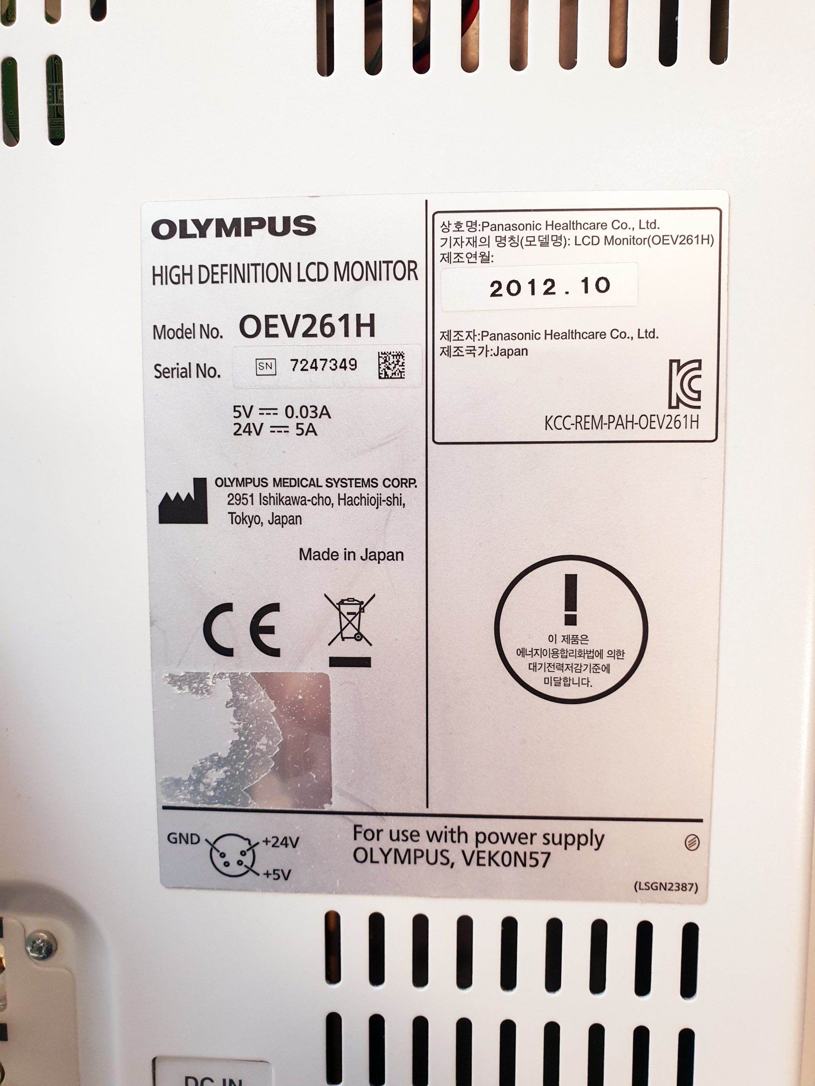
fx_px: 816
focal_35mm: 26
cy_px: 543
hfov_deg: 53.1
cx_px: 408
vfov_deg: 67.3
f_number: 2.4
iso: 160
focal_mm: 4.3
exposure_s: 1/50
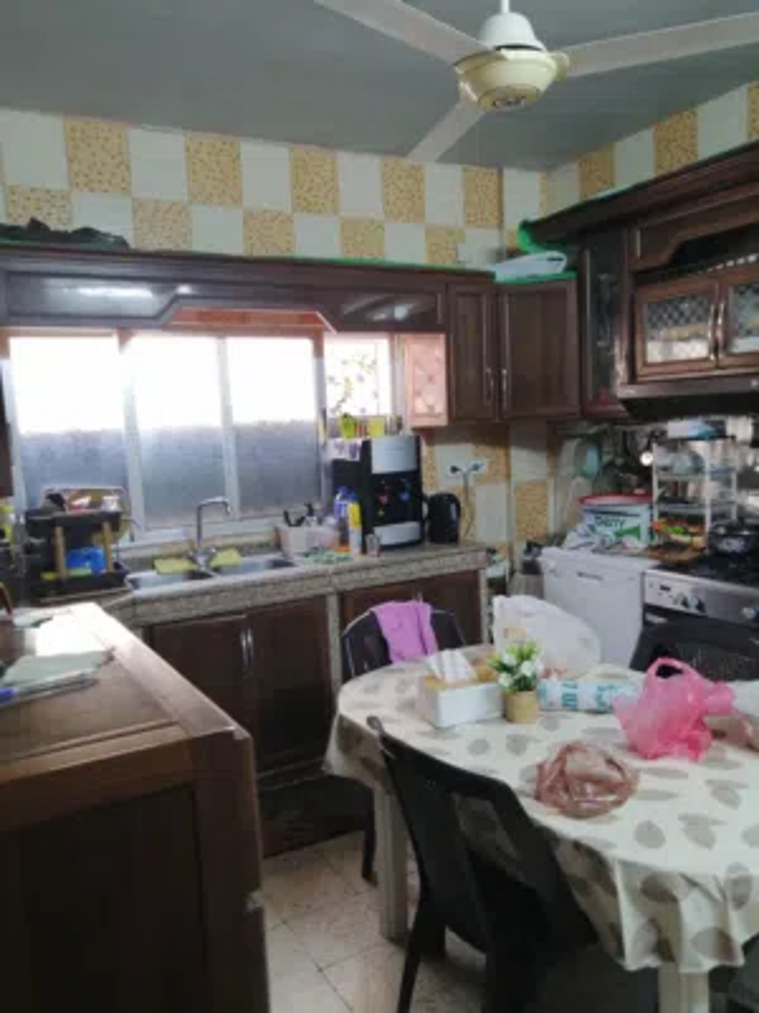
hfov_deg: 53.1
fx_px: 760
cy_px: 506
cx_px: 380
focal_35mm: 26
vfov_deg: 67.3
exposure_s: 1/33.3
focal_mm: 3.95
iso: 125
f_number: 1.8
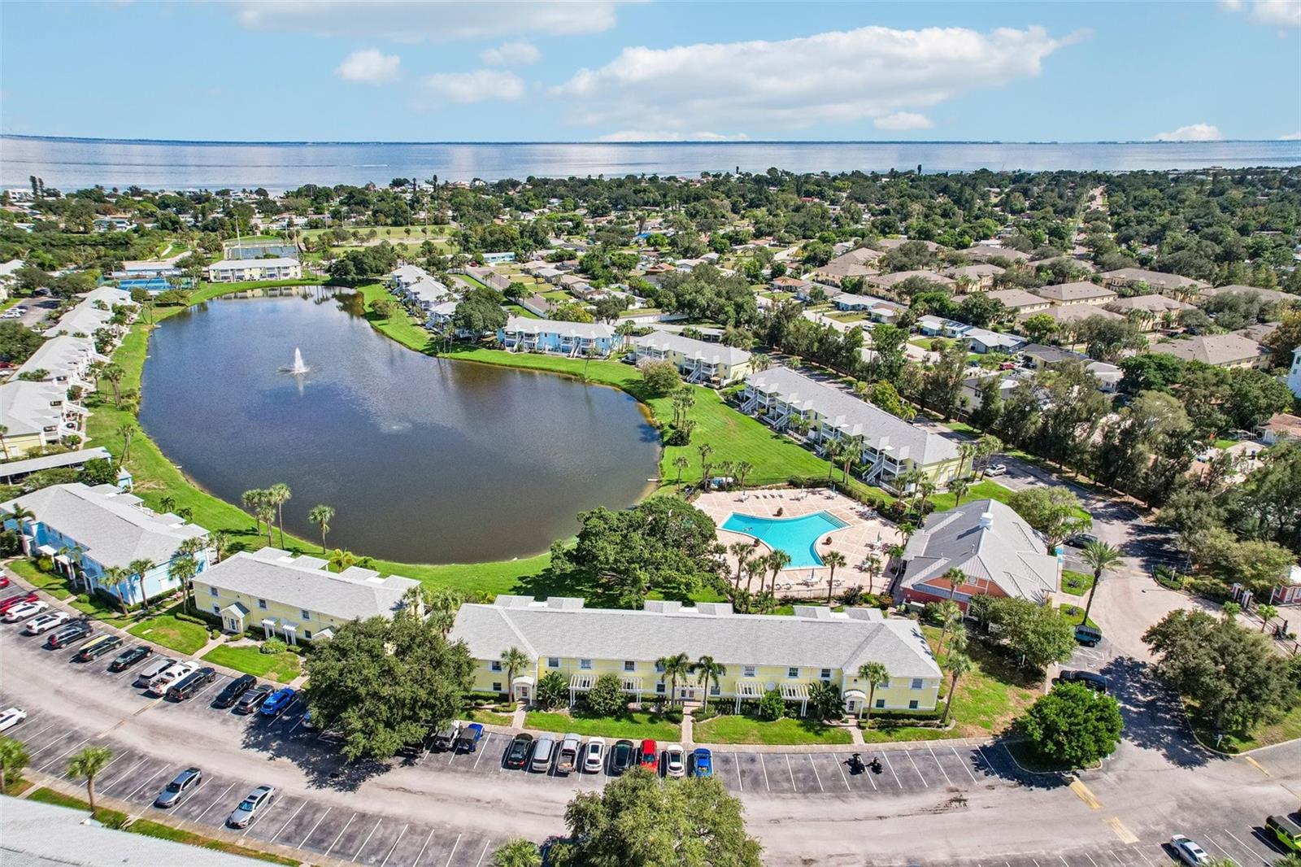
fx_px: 795
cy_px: 434
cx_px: 650
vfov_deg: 57.2
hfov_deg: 78.6
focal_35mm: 22
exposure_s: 1/8000
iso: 420
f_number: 2.8
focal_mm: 8.4
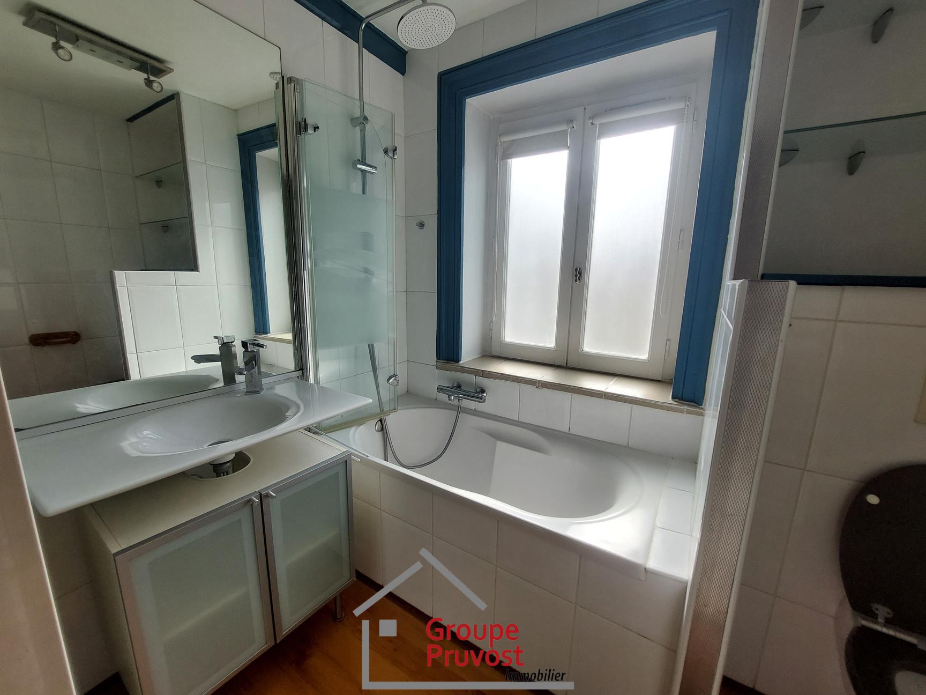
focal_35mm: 13
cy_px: 348
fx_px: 348
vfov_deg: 89.9
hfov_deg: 106.2
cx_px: 463
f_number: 2.2
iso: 50
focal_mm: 1.74
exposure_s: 1/297
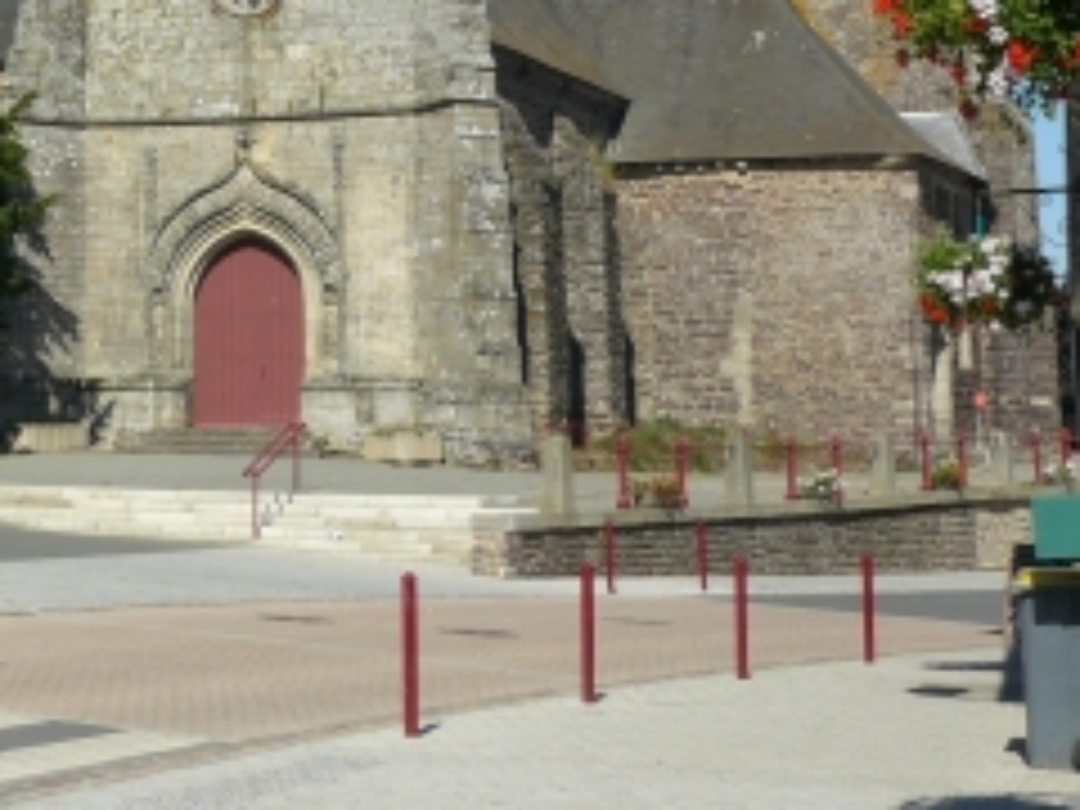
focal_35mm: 75
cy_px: -16
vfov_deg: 19.1
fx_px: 2340
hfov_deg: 24.9
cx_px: 40
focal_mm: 6
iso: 100
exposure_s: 1/400
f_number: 5.6
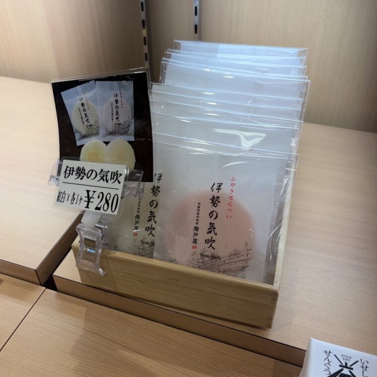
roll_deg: +1.1
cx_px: 187
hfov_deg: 52.5
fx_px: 382
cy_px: 162
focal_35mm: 31
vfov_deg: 52.4
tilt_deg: -35.9
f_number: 1.6
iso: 50
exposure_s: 1/523
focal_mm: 5.96
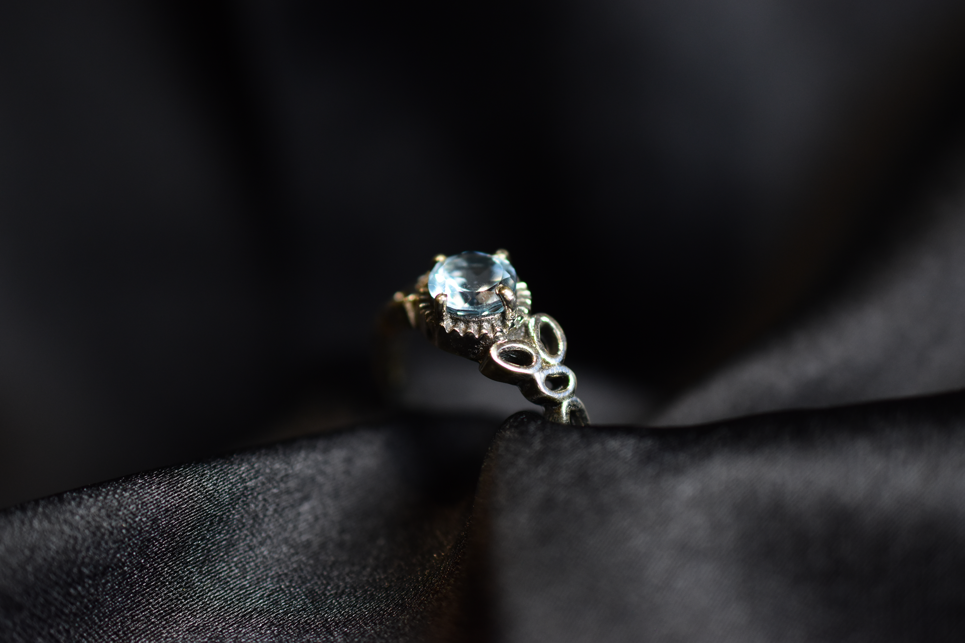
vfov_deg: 22.6
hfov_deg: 33.4
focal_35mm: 60
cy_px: 322
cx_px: 482
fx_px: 1608
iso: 800
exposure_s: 1/250
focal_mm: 40
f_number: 3.2
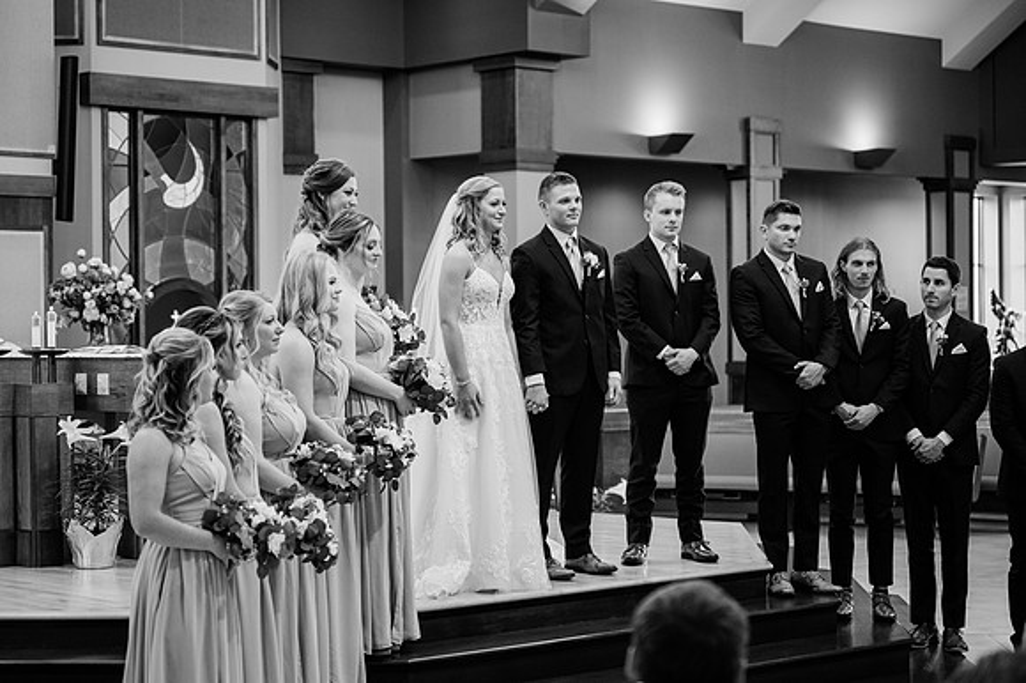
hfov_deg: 26.8
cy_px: 342
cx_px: 478
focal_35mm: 75
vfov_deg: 18.0
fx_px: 2150
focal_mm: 70
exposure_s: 1/250
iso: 1000
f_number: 2.8
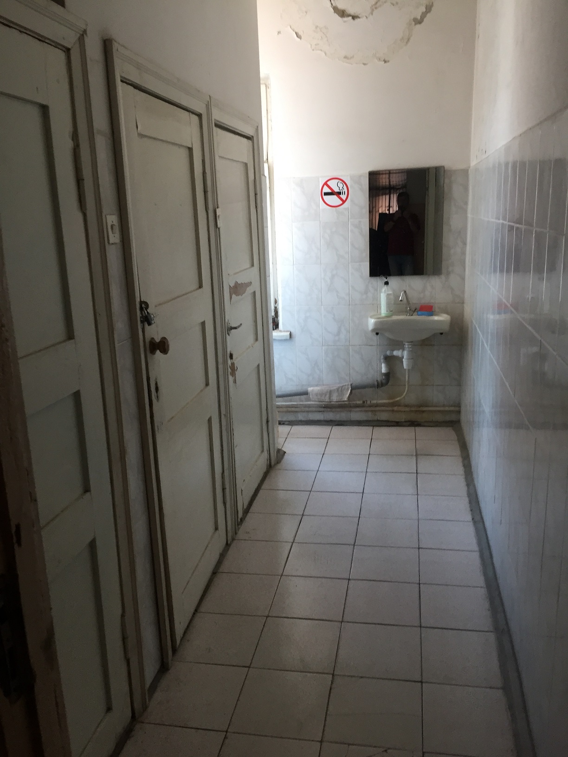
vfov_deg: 61.7
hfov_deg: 48.2
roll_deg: +4.2
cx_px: 284
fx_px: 634
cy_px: 378
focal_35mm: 29
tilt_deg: -15.3
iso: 50
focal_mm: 4.15
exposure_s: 1/33
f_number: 2.2
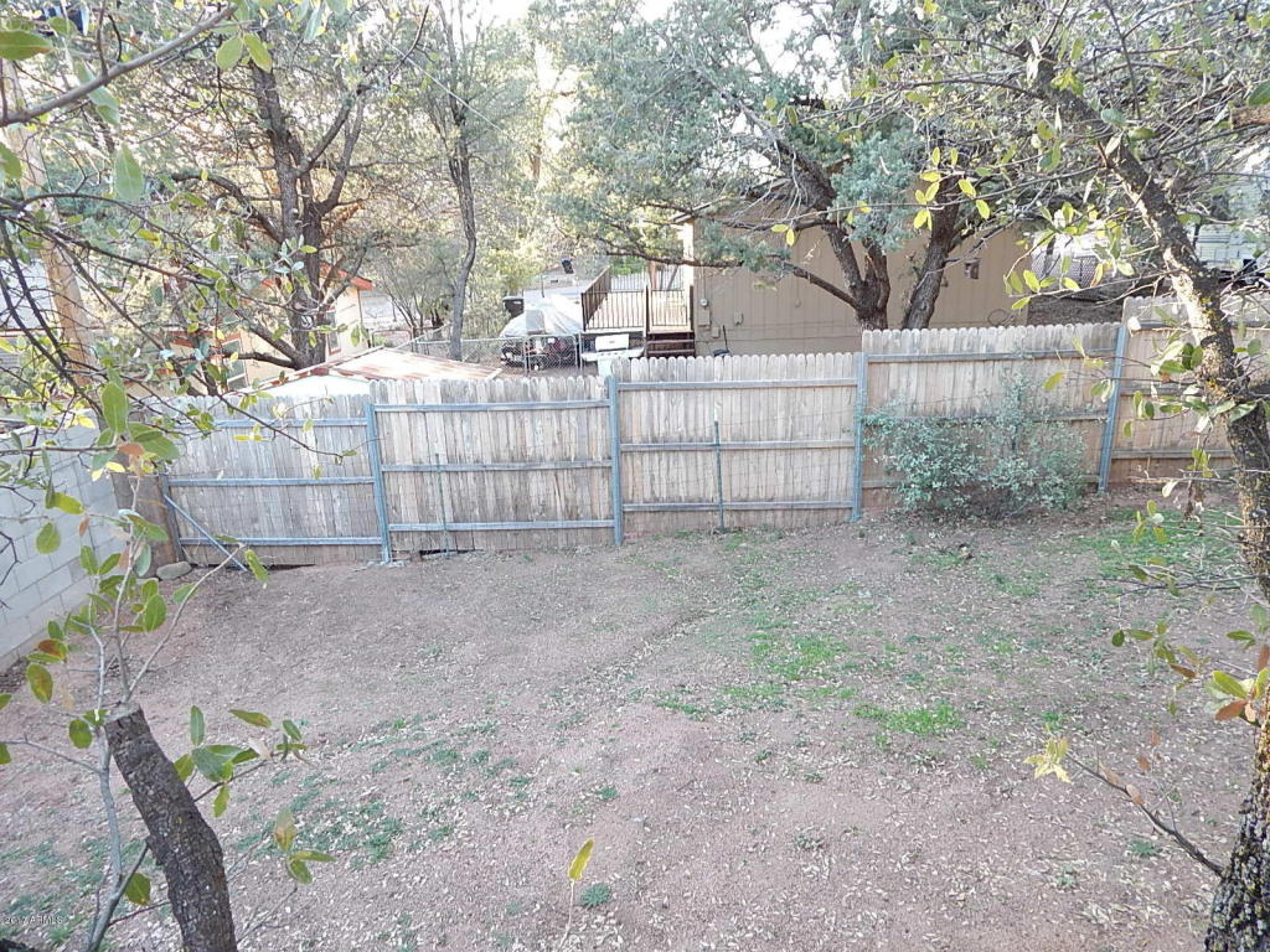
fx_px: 844
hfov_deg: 73.9
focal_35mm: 23
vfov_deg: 58.9
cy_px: 476
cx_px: 635
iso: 180
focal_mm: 4
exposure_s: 1/30
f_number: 3
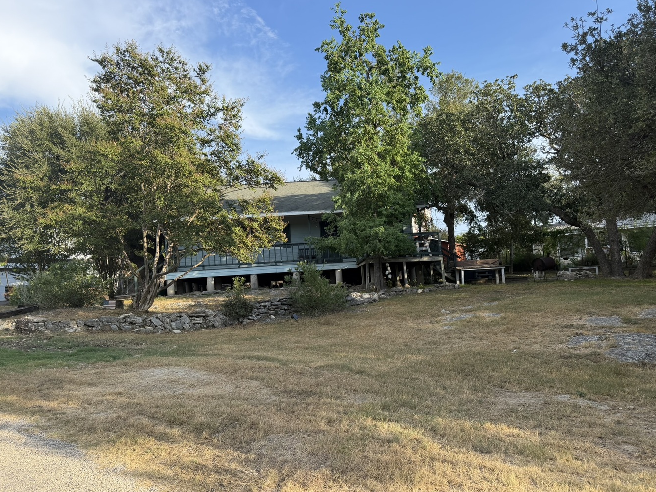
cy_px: 249
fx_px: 493
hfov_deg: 67.3
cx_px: 313
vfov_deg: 53.1
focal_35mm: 26
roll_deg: +3.6
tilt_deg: +5.7
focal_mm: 6.76
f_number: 1.78
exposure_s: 1/1812
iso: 100
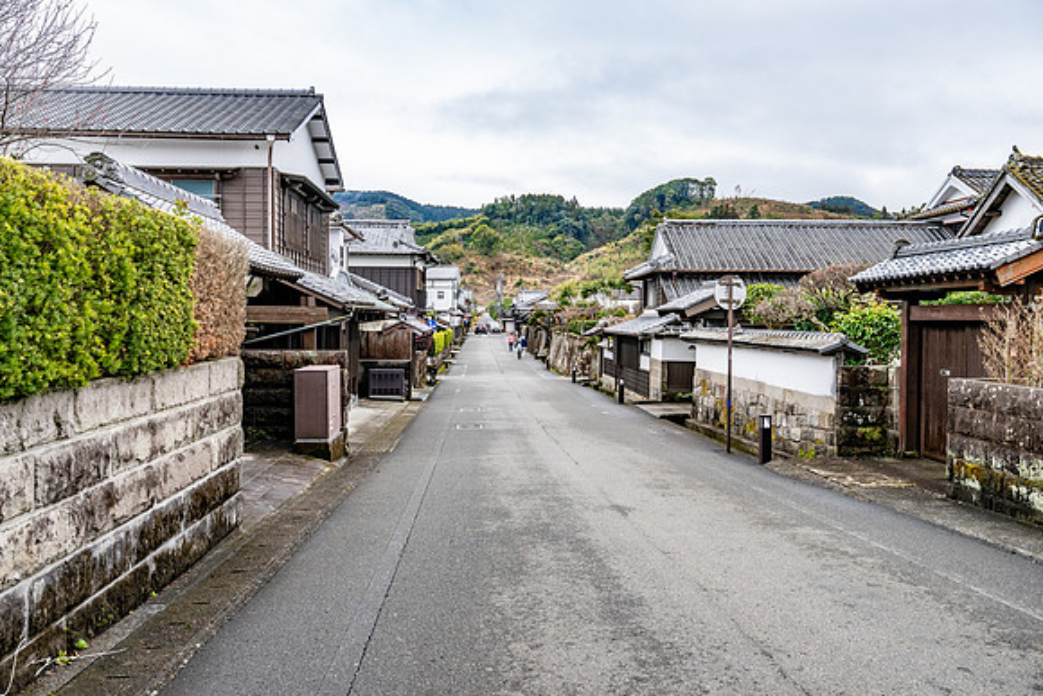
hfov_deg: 56.5
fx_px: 971
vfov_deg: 39.4
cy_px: 348
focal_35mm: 34
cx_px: 522
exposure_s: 1/100
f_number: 10
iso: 500
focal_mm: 33.5
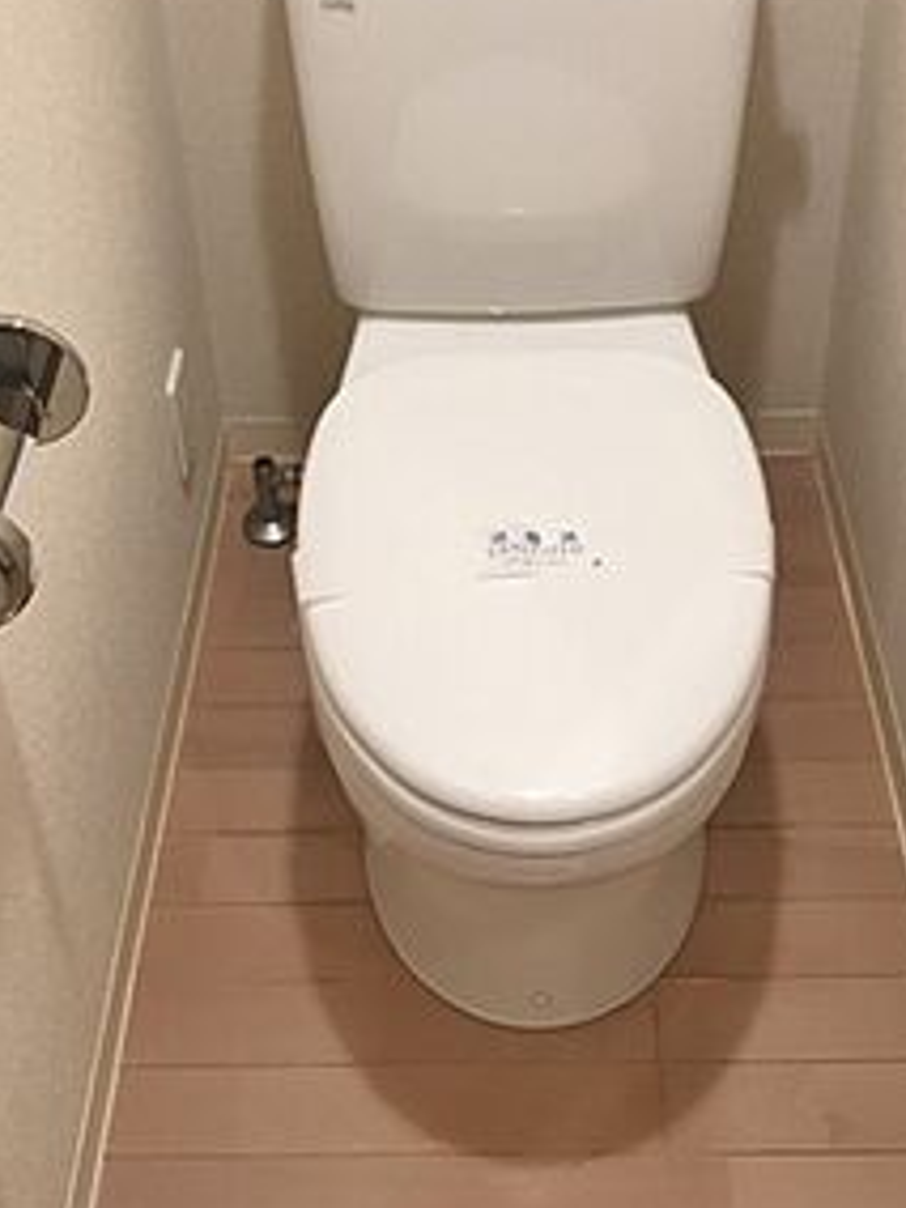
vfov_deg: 37.8
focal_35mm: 49
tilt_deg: -37.0
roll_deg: +2.0
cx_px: 472
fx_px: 1710
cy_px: 276
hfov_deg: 29.7
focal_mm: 4.15
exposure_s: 1/33
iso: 80
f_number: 2.2
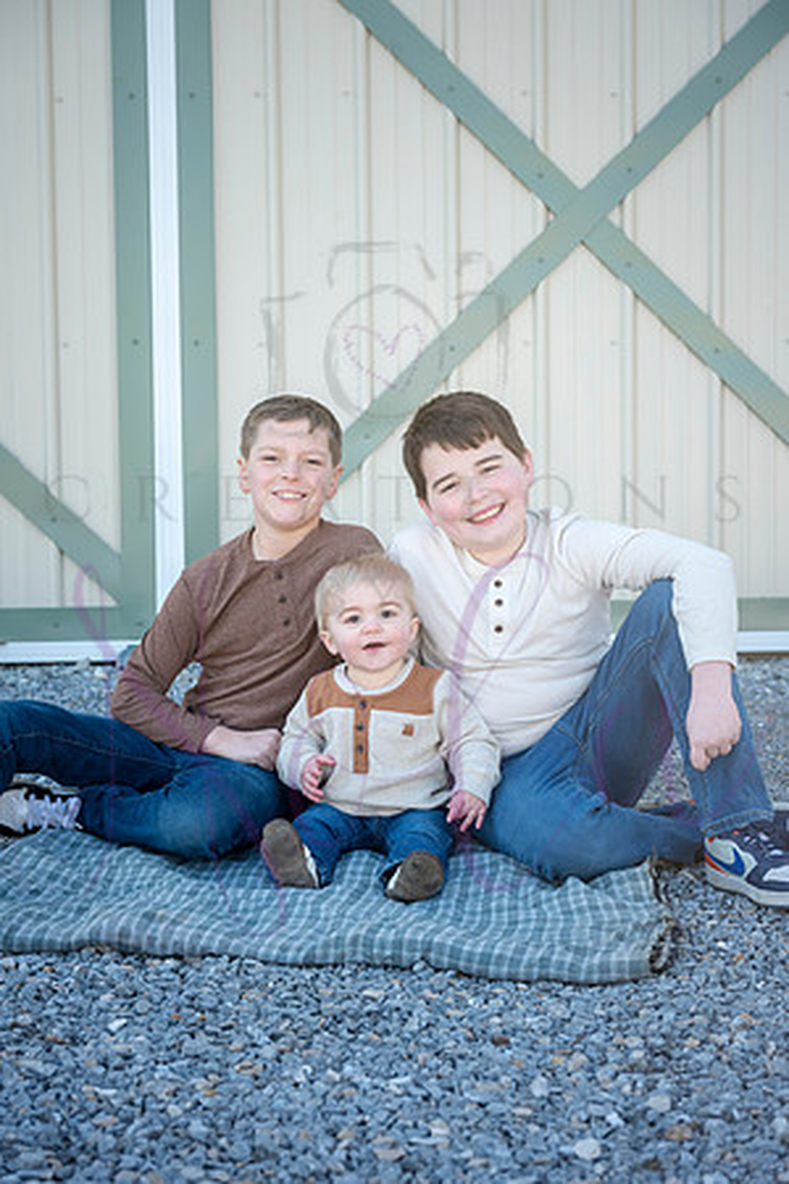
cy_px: 592
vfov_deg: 35.1
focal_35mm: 57
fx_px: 1874
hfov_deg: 23.8
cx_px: 394
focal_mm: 57
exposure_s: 1/640
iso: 400
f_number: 5
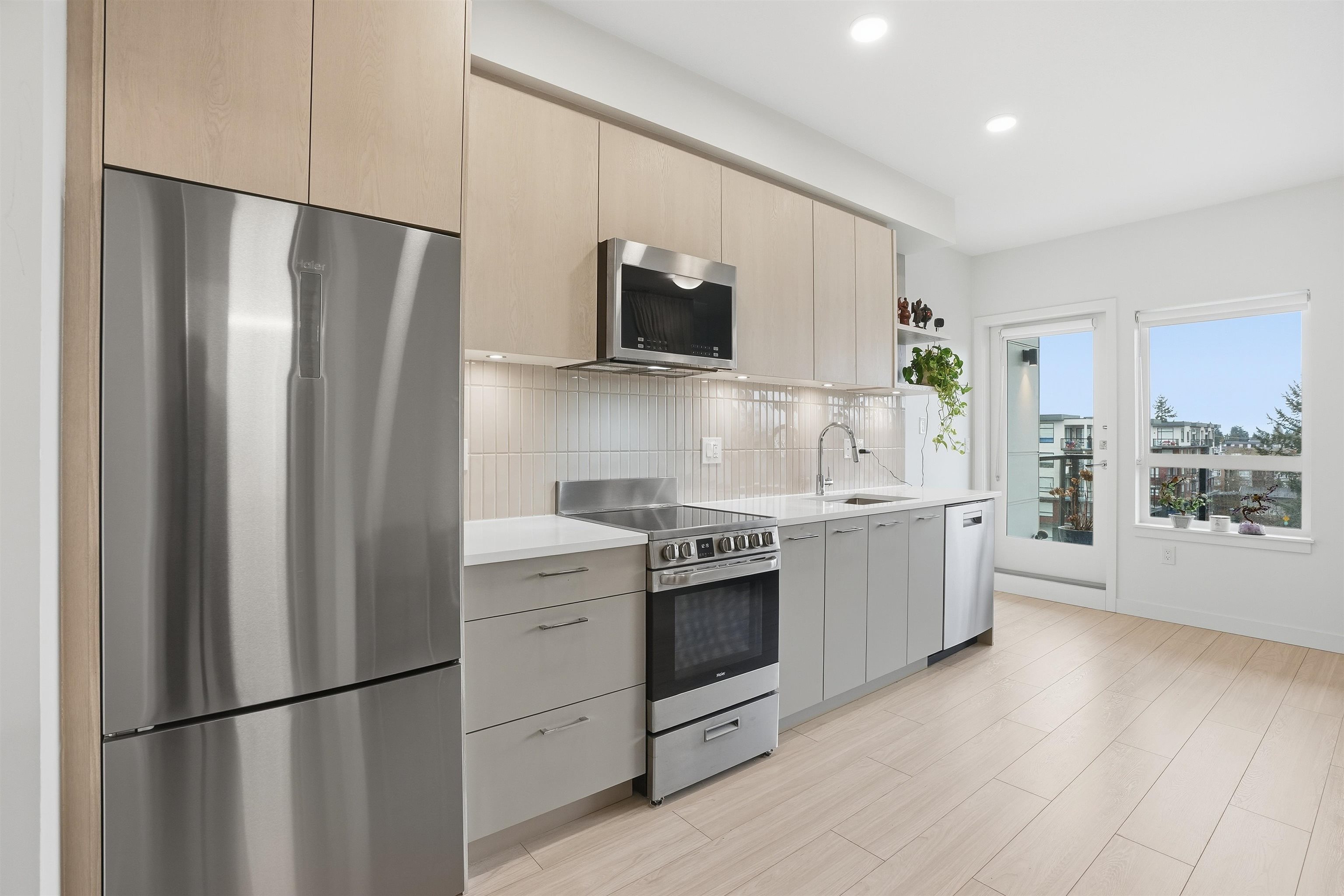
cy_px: 448
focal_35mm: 16
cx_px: 672
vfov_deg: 73.7
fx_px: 597
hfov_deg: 96.7
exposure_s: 1/60
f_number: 8
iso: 400
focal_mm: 16
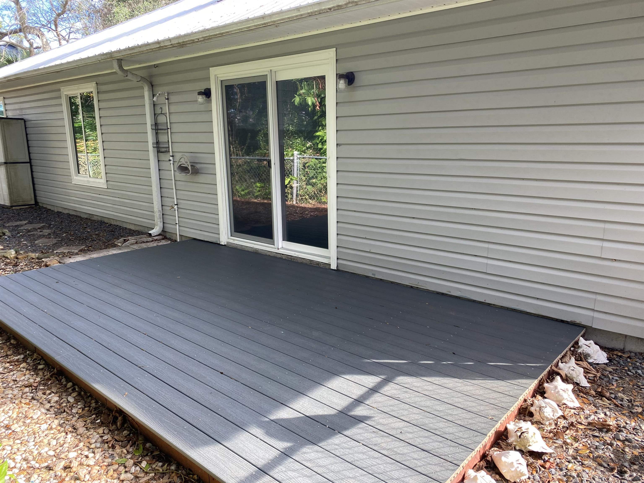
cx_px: 322
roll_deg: +1.0
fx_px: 484
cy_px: 242
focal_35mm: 26
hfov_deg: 67.3
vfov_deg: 53.1
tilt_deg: -11.4
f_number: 1.8
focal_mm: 4.25
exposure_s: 1/155
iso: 32
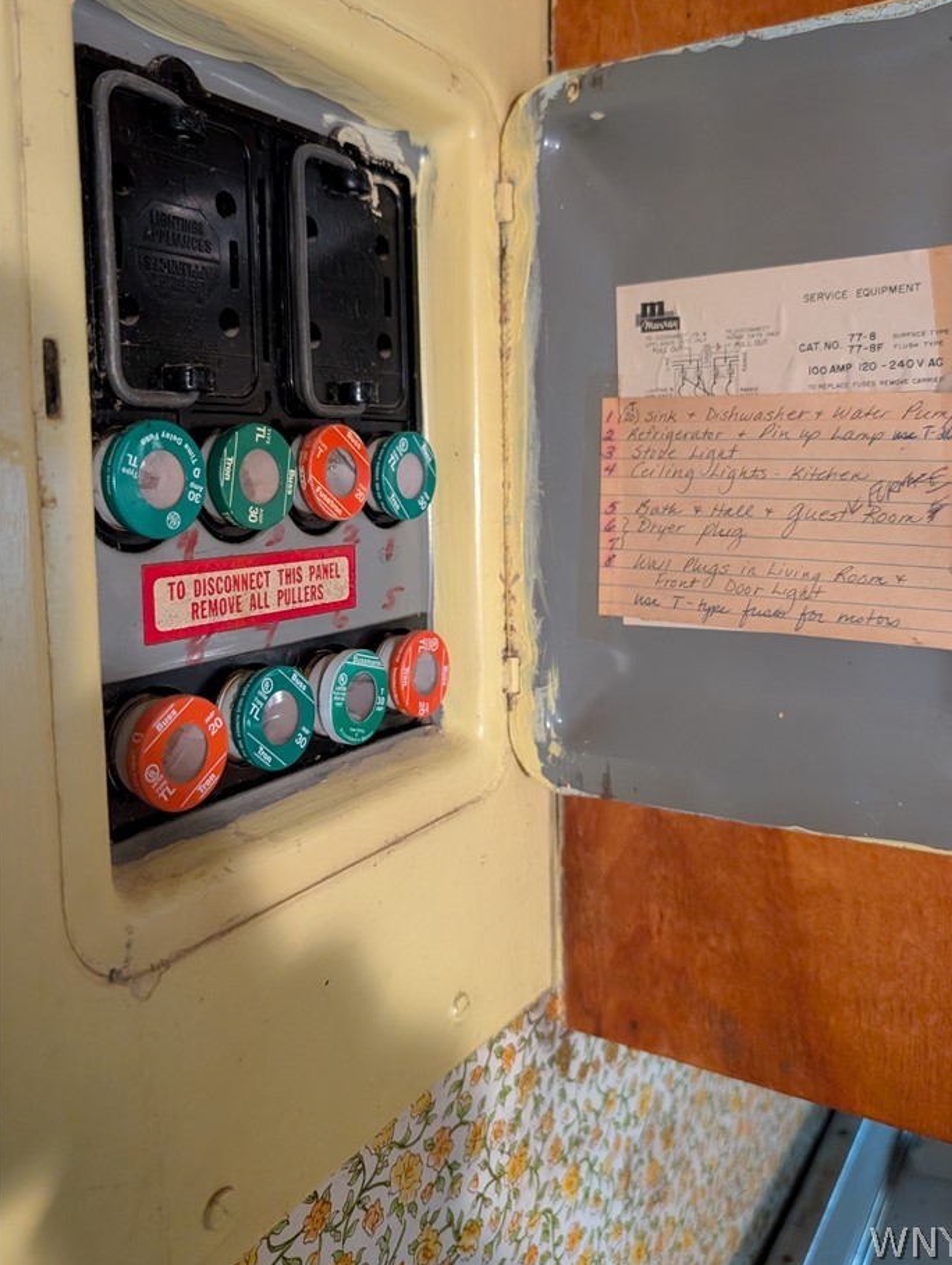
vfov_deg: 65.1
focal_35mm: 27
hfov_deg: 51.4
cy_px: 564
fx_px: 987
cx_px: 530
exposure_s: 1/120
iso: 2496
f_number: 1.68
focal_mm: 6.9
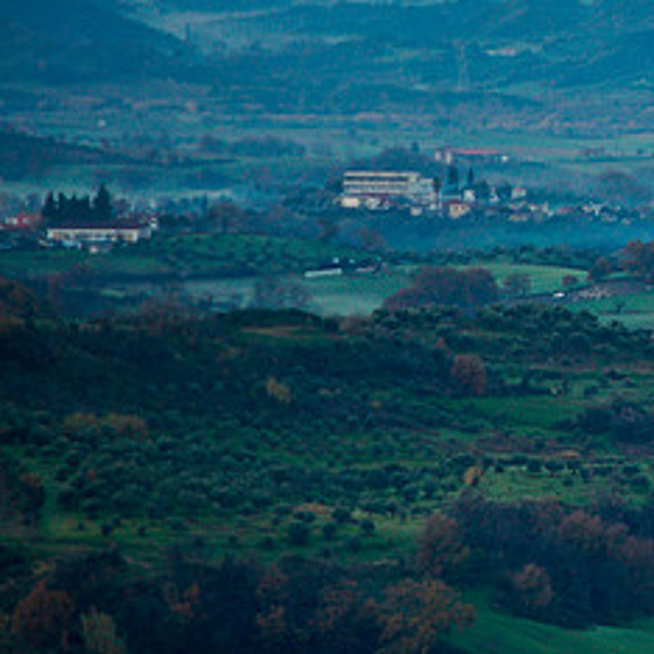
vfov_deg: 4.1
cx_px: 732
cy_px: 182
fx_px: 9128
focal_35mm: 427
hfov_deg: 4.1
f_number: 5
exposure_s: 1/125
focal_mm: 135
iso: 640
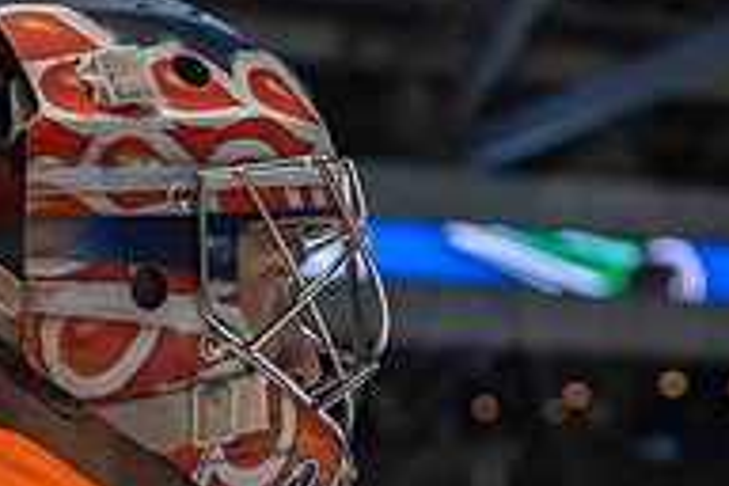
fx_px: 4272
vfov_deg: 6.5
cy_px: 587
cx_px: 144
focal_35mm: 211
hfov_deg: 9.7
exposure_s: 1/640
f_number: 5
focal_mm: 70
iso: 1600
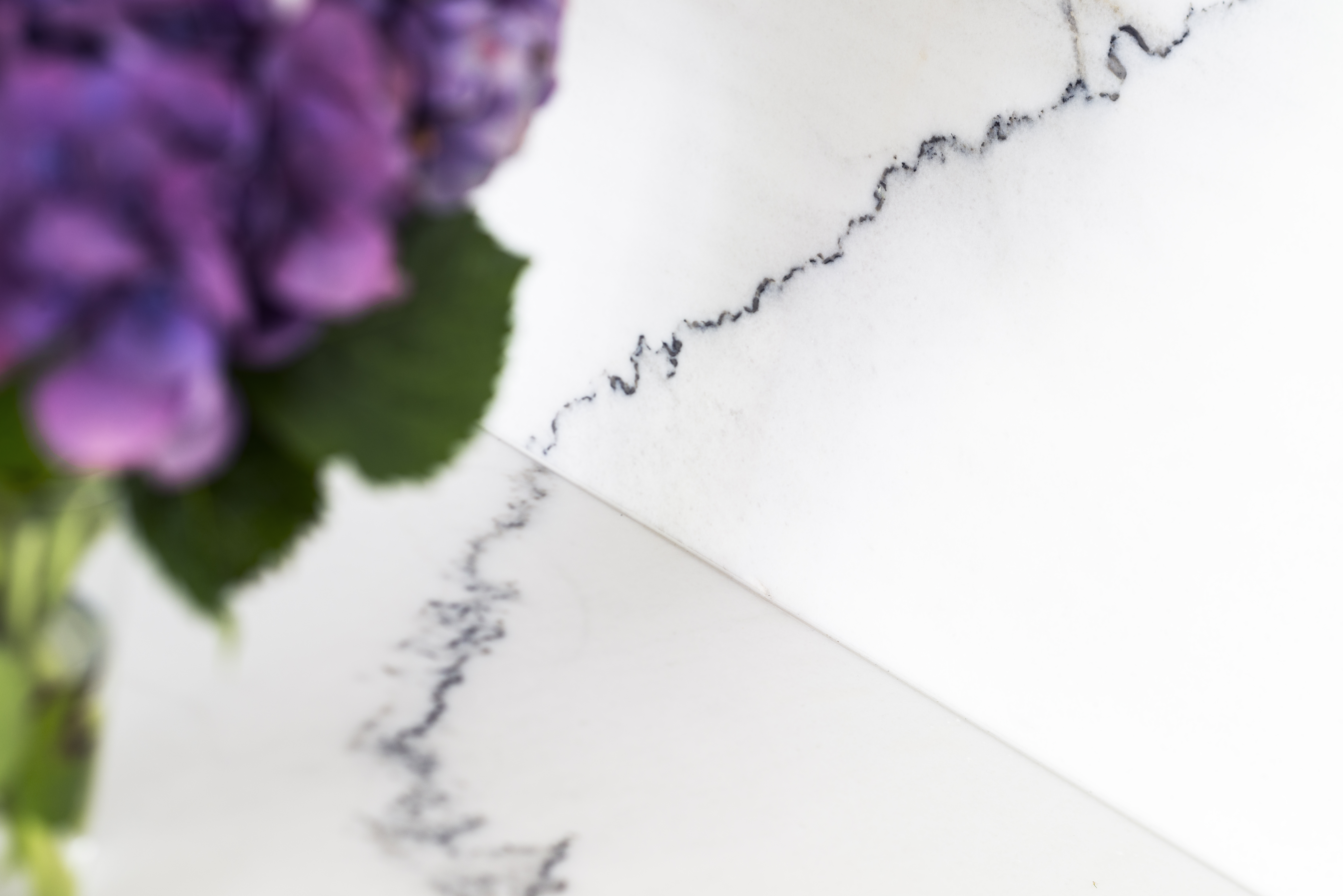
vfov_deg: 16.1
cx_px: 672
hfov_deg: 23.9
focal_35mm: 85
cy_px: 448
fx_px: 3172
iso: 160
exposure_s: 1/2.5
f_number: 5
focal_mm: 85
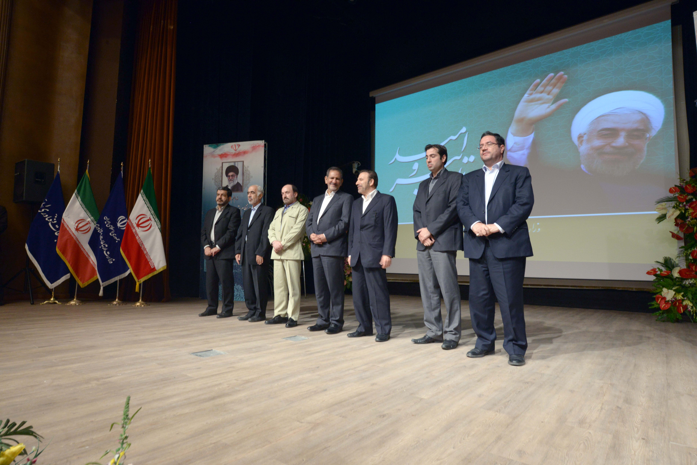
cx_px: 348
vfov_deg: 62.0
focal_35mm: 20
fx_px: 387
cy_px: 232
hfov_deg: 84.0
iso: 1600
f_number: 13
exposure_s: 1/13
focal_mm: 20
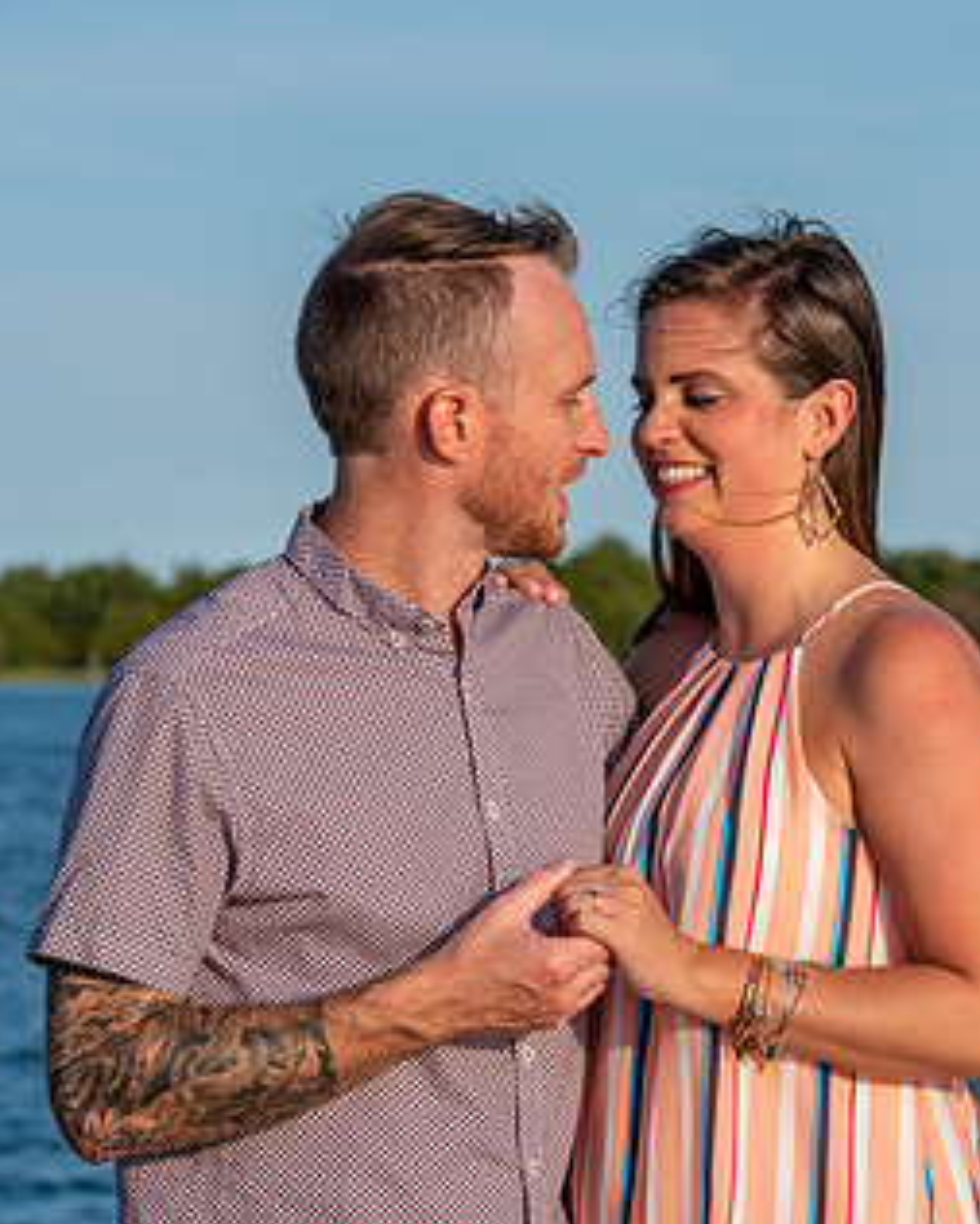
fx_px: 6776
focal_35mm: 187
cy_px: 771
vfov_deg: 10.3
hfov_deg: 8.3
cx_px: 569
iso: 100
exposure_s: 1/125
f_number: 9.5
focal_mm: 140
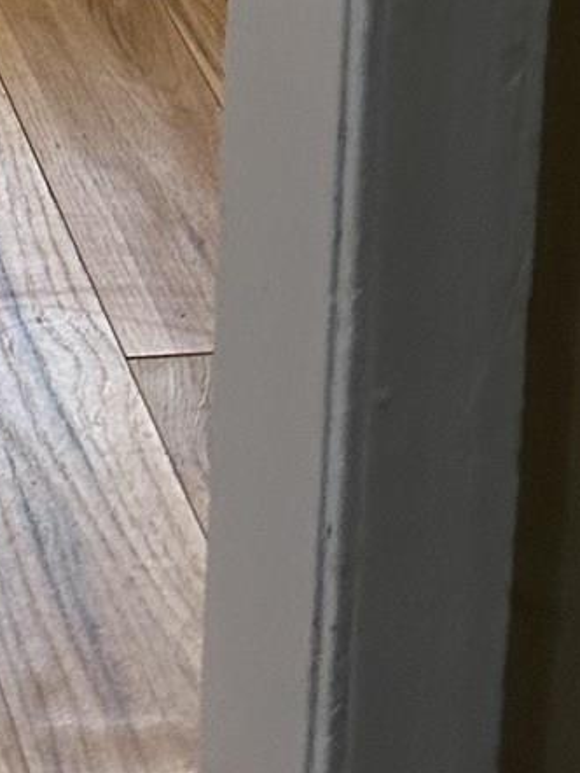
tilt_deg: -9.9
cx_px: -669
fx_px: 2790
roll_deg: -0.2
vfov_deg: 12.3
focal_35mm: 125
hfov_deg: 10.6
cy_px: -1126
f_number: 1.78
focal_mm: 6.86
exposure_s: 1/60
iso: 160
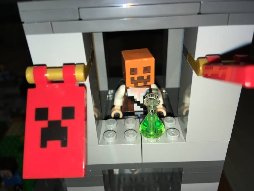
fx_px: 213
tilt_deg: -30.0
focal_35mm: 29
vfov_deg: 48.2
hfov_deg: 61.7
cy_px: 96
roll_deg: +2.7
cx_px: 127
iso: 25
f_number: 2.2
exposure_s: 1/305
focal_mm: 4.15
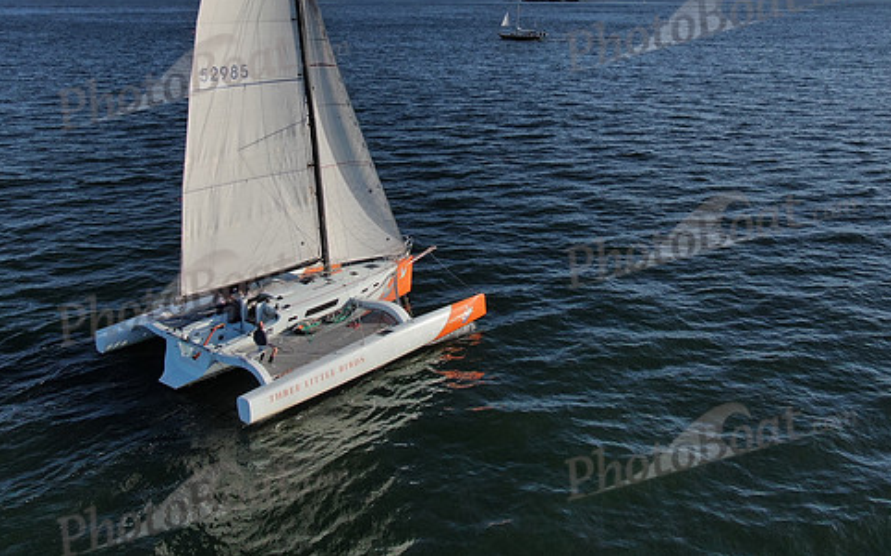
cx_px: 458
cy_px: 156
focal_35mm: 37
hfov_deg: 52.8
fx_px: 898
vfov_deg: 33.9
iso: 100
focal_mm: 5
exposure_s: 1/2500
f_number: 3
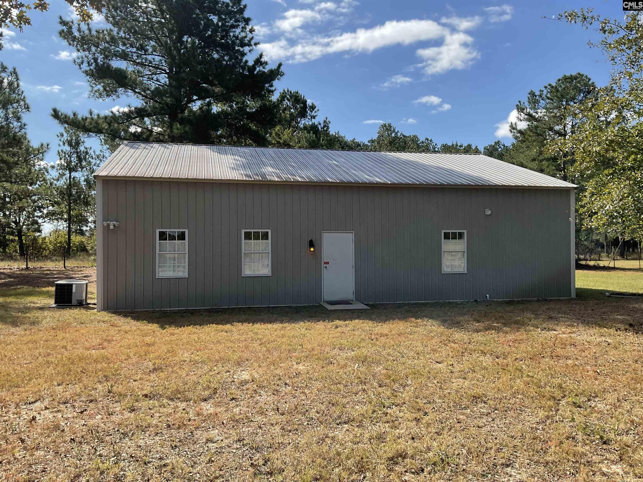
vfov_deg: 48.2
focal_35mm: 29
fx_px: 539
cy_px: 241
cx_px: 322
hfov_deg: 61.7
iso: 16
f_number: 1.8
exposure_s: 1/1377
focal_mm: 3
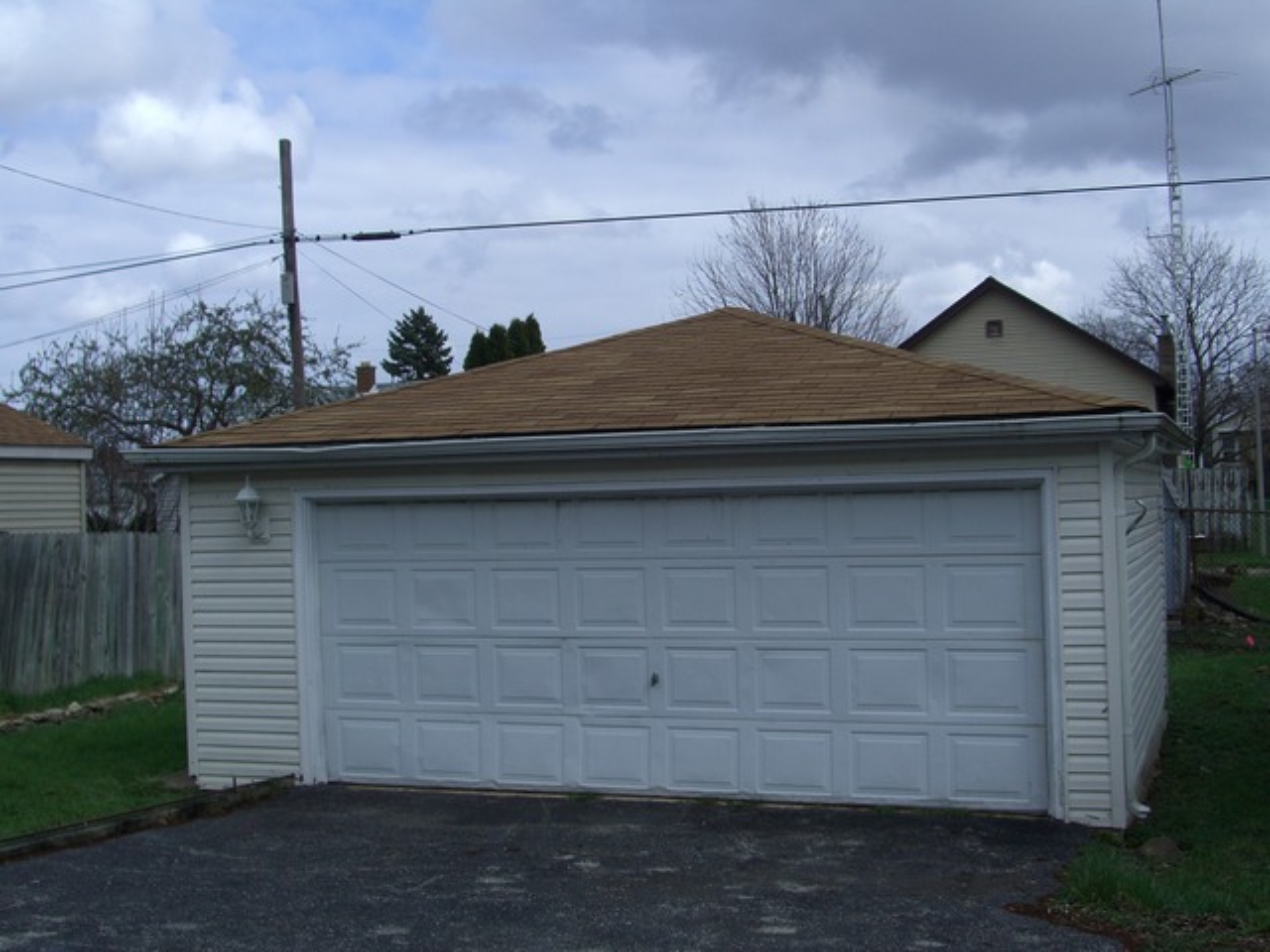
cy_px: 476
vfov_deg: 31.5
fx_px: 1688
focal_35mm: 46
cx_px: 635
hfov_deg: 41.2
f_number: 6.2
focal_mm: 9.6
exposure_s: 1/250
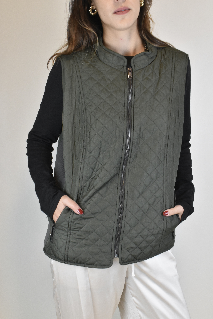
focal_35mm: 49
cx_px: 109
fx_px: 431
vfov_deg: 40.7
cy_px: 159
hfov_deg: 27.8
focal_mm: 31
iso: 1600
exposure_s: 1/50
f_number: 13
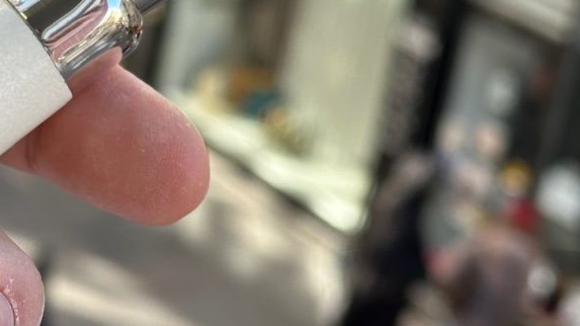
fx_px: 1753
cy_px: 60
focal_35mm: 114
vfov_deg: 10.6
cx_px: 131
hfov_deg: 18.6
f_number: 1.78
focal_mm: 6.86
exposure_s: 1/444
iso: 64
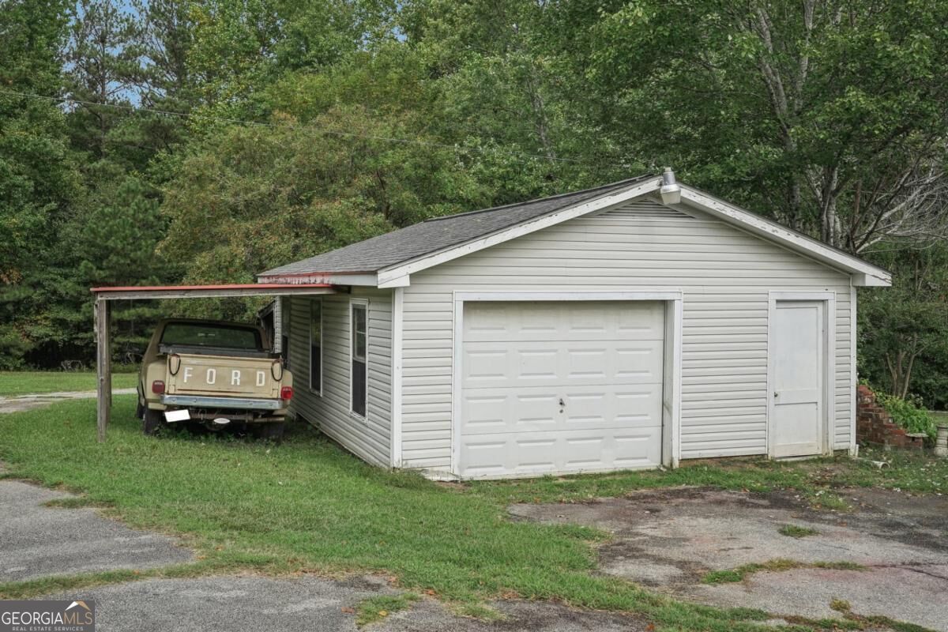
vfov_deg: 37.9
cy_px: 316
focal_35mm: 35
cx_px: 474
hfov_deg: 54.4
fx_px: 922
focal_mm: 35
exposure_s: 1/640
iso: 400
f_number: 8
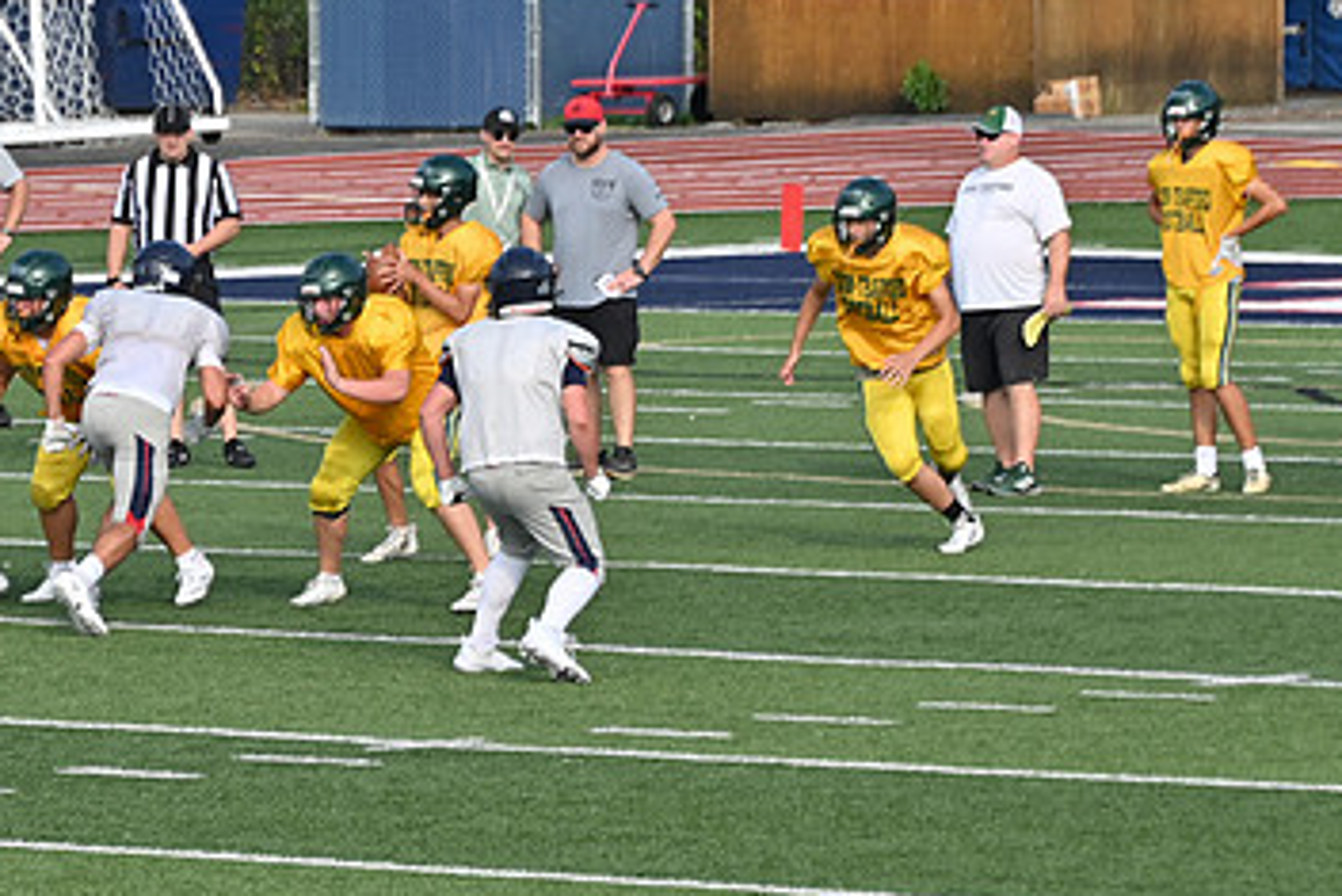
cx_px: 431
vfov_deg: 3.1
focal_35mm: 445
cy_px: 330
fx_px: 16595
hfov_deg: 4.6
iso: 160
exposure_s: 1/640
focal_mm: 180
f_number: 5.6
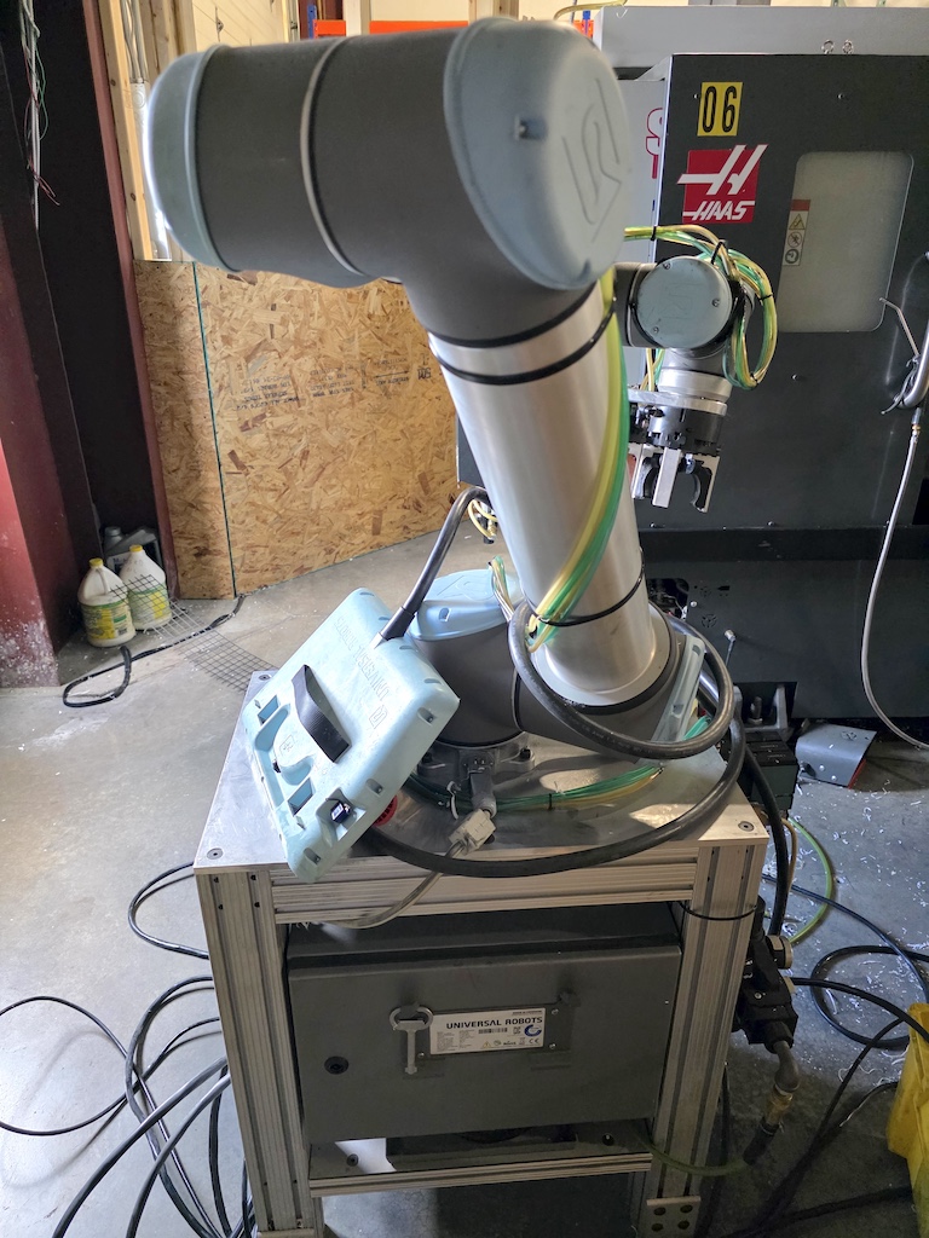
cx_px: 464
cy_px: 619
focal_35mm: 23
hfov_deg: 58.9
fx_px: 823
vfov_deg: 73.9
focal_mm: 6.3
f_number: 1.7
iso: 1250
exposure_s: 1/120
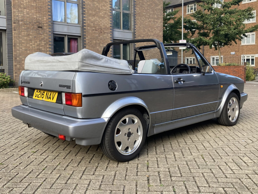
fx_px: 209
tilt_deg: -2.2
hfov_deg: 63.4
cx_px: 129
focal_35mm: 28
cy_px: 97
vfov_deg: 49.7
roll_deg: +0.5
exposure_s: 1/121
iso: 25
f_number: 1.8
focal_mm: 3.99
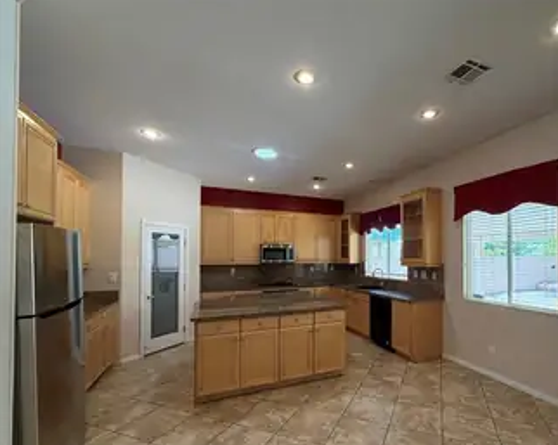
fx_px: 280
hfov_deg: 88.3
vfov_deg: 76.5
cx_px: 341
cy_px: 253
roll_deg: +0.4
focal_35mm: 17
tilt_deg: +1.0
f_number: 2.2
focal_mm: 2.22
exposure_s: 1/120
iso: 250
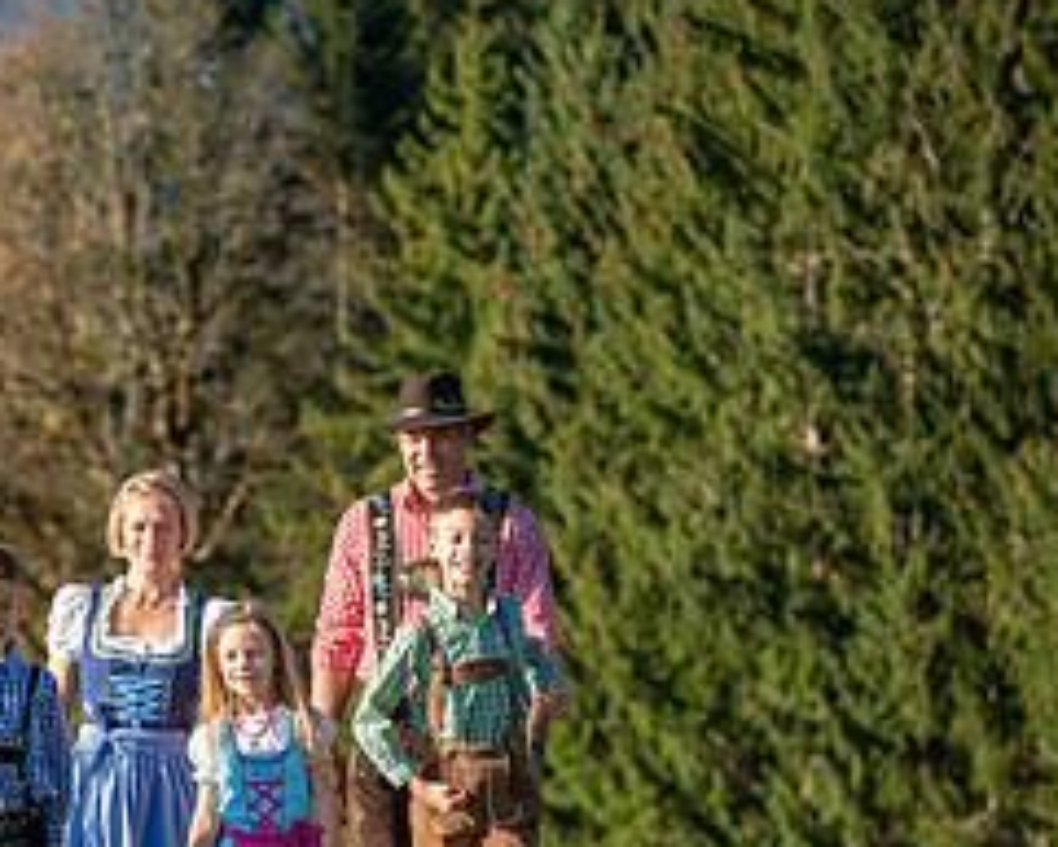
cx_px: 329
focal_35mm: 305
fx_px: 9554
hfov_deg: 6.3
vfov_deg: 5.1
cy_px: 726
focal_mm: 135
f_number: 5
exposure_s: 1/1600
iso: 200
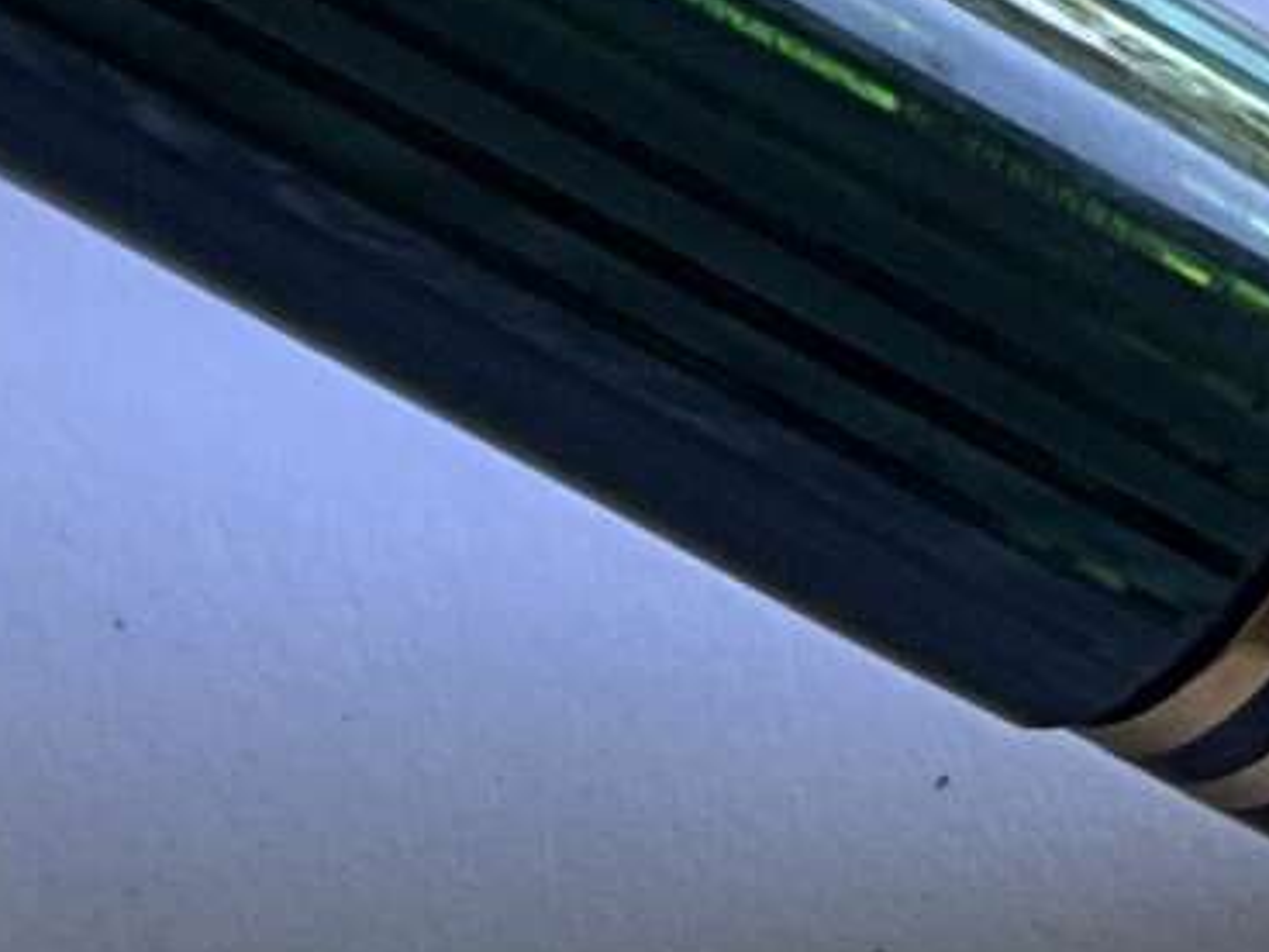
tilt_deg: -56.7
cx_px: -652
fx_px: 7405
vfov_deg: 7.0
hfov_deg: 9.5
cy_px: -1183
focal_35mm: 202
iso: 40
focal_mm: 3
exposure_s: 1/122
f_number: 1.8
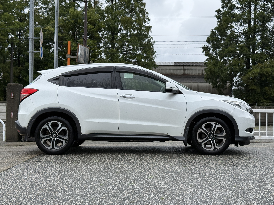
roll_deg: -0.7
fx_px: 380
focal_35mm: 48
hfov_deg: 39.7
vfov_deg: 30.3
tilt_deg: +1.5
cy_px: 102
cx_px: 137
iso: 64
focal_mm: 6.76
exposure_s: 1/1795
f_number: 1.78
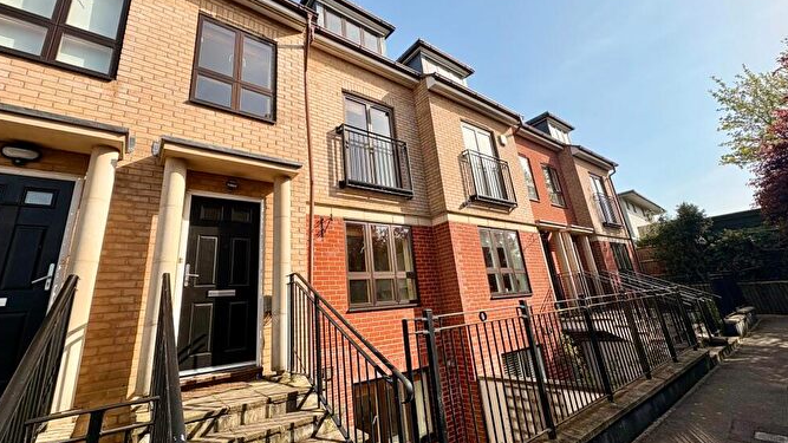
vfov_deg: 66.9
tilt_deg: +19.1
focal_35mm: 16
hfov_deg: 99.3
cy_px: 203
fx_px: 334
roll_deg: +5.8
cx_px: 380
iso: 50
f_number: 2.2
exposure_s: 1/1198
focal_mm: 2.22
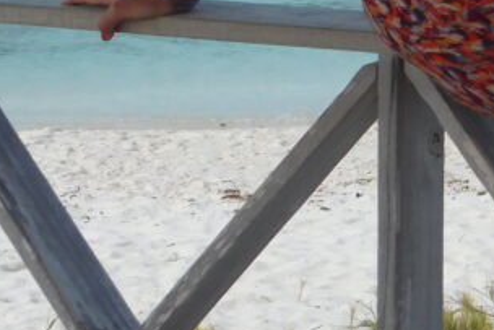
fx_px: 3308
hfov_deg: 8.4
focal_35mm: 241
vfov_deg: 5.6
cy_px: -180
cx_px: 706
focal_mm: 11.7
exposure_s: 1/1000
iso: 125
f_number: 4.2
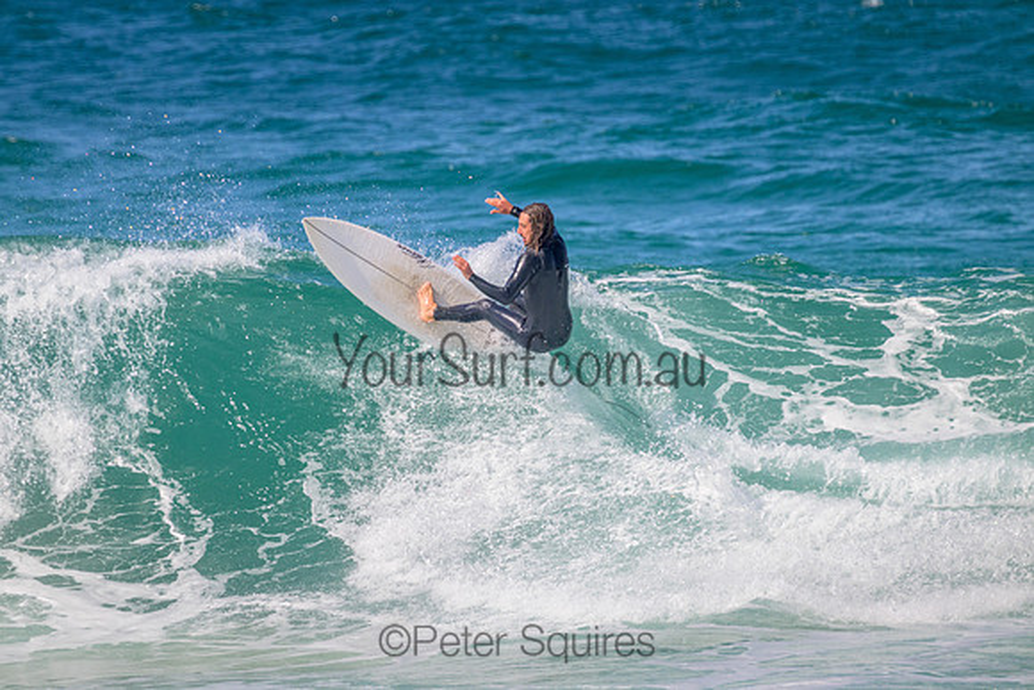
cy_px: 345
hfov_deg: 2.6
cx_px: 517
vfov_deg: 1.7
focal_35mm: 800
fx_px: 22982
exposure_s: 1/1600
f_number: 11
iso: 900
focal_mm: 800
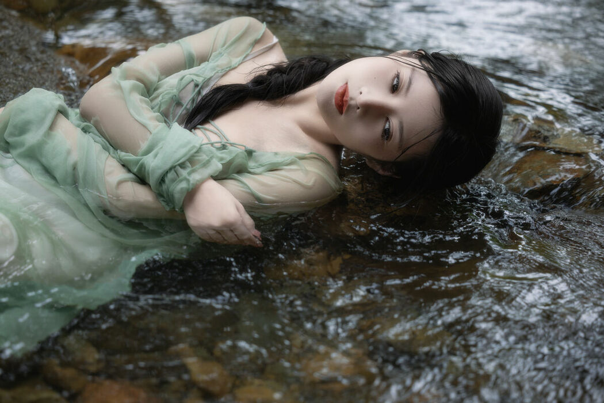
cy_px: 202
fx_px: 1845
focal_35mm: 110
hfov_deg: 18.6
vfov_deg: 12.5
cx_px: 302
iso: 100
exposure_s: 1/160
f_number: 2.8
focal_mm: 111
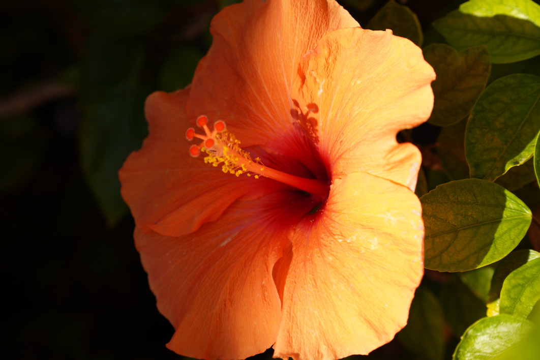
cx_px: 270
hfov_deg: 27.0
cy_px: 180
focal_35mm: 75
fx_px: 1125
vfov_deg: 18.2
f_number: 5
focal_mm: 50
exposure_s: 1/250
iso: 100
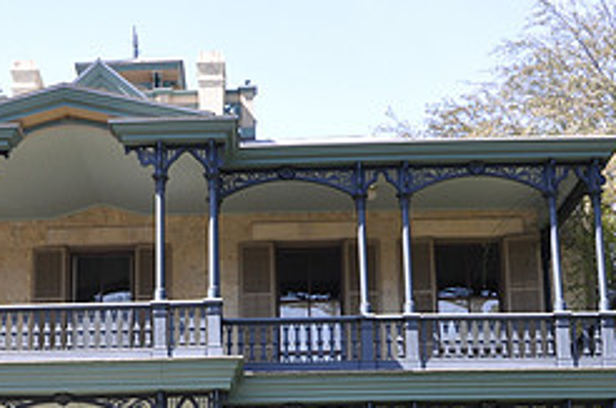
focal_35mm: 74
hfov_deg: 27.0
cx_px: 153
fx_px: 1267
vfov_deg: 17.8
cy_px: 422
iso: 200
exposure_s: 1/60
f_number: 7.1
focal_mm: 21
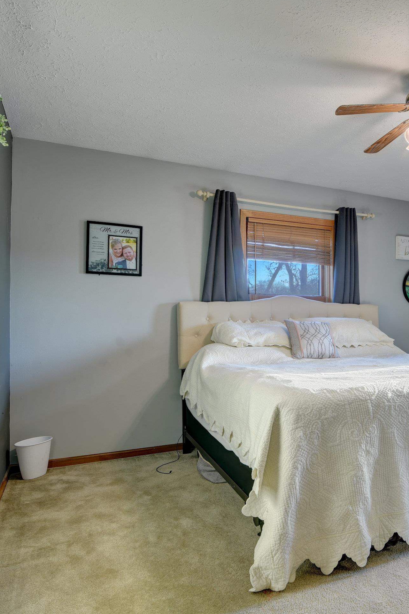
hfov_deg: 48.9
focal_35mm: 25
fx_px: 426
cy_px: 310
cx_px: 315
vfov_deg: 71.5
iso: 160
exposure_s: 1/6
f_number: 7.1
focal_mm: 16
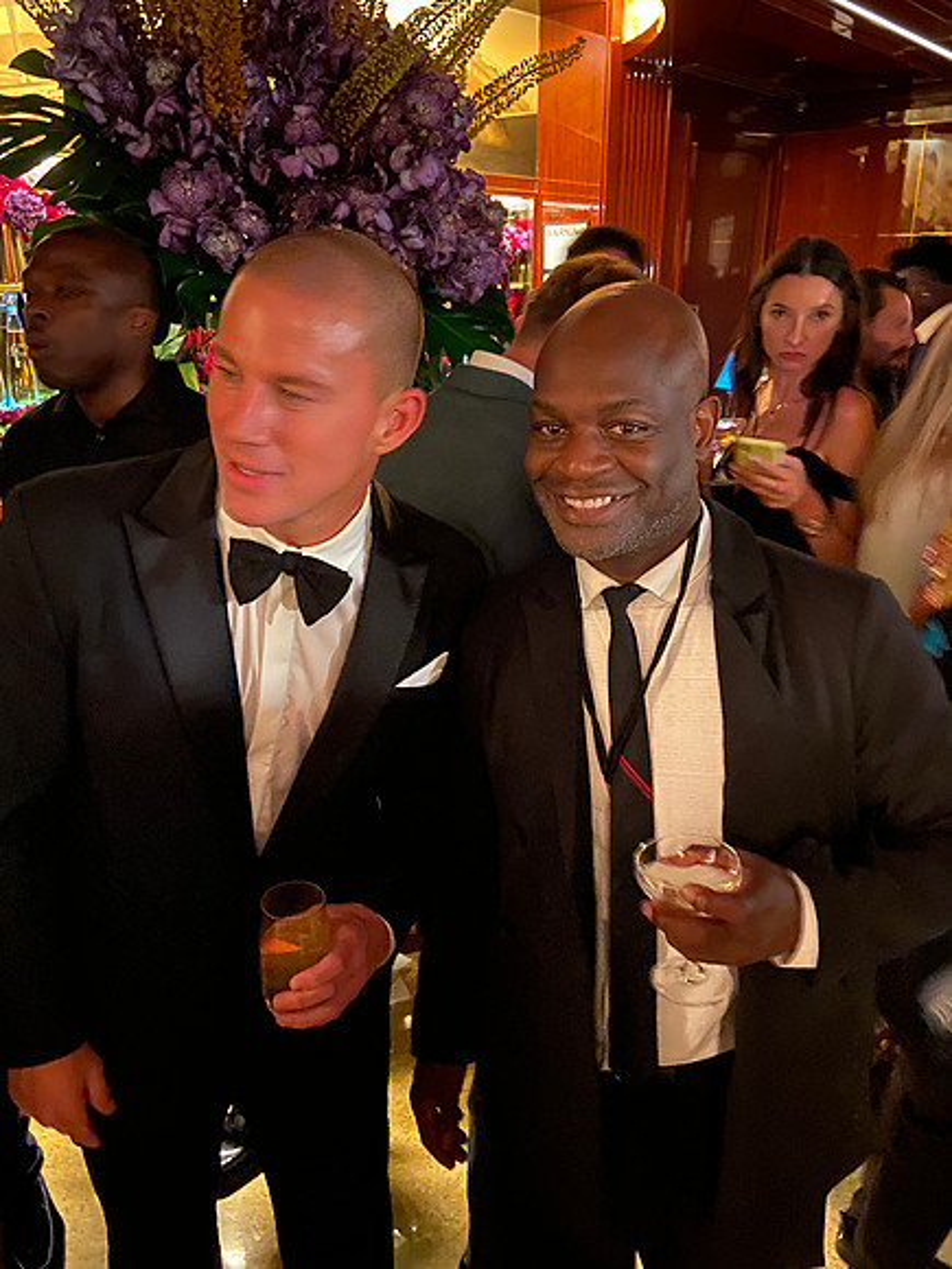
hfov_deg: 53.1
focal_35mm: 26
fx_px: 953
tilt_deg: -18.8
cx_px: 476
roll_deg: +1.2
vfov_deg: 67.3
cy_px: 634
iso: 1250
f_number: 1.8
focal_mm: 4.25
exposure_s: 1/8
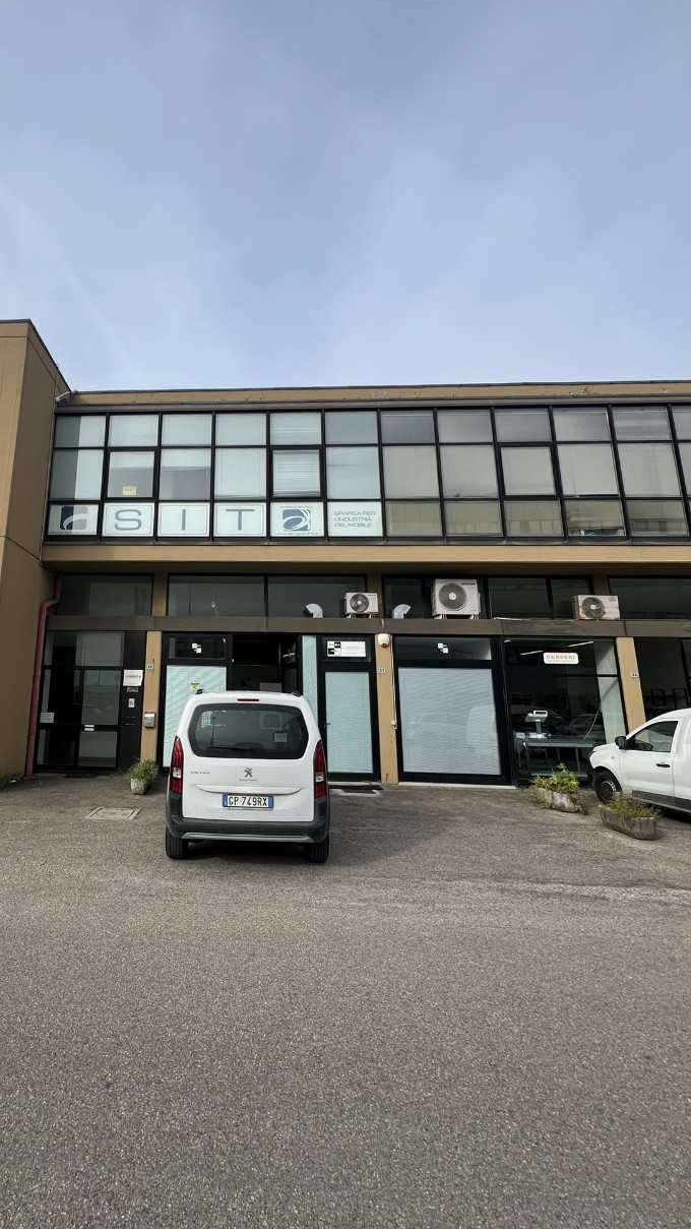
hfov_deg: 67.9
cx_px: 211
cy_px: 595
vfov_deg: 103.0
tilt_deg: +12.6
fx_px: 489
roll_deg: -0.4
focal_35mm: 15
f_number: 1.8
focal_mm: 1.57
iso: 32
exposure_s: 1/995
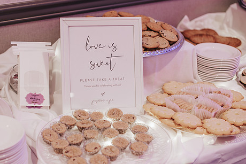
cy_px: 79
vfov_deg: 21.6
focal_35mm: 63
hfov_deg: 31.8
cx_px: 98
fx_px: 431
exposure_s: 1/50
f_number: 2.5
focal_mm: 50
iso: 400
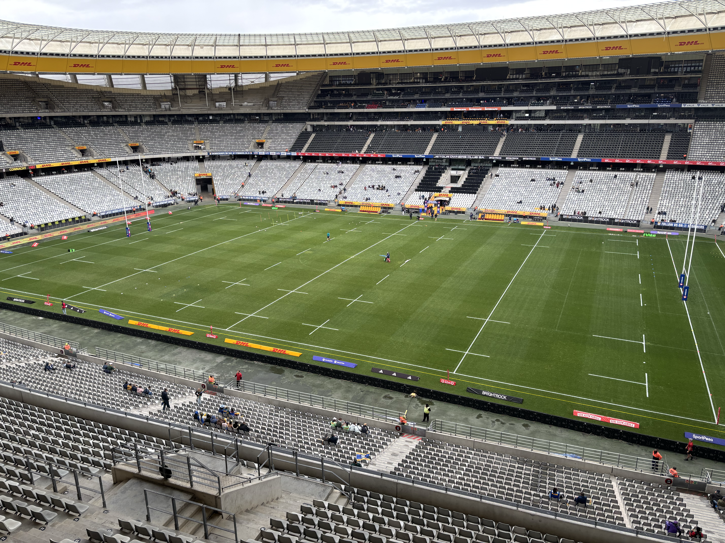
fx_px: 545
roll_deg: +0.7
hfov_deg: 67.3
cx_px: 362
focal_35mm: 26
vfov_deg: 53.1
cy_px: 272
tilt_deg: -18.8
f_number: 1.6
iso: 50
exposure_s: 1/539
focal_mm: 5.96
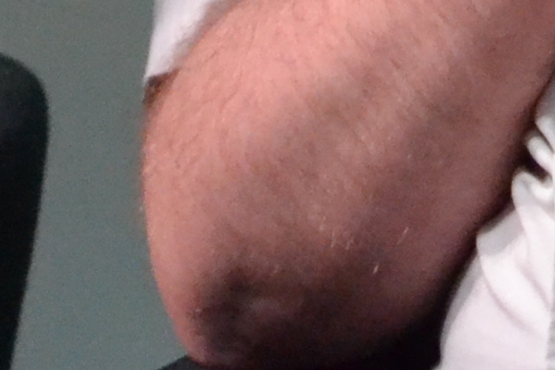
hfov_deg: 1.9
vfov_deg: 1.3
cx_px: 1751
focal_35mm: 1086
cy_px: -378
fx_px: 16734
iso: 3200
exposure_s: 1/125
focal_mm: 95
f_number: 4.5
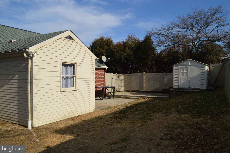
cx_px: 115
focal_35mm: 27
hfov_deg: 67.4
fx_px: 172
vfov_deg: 47.8
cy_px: 76
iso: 100
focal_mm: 18
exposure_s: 1/200
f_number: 10
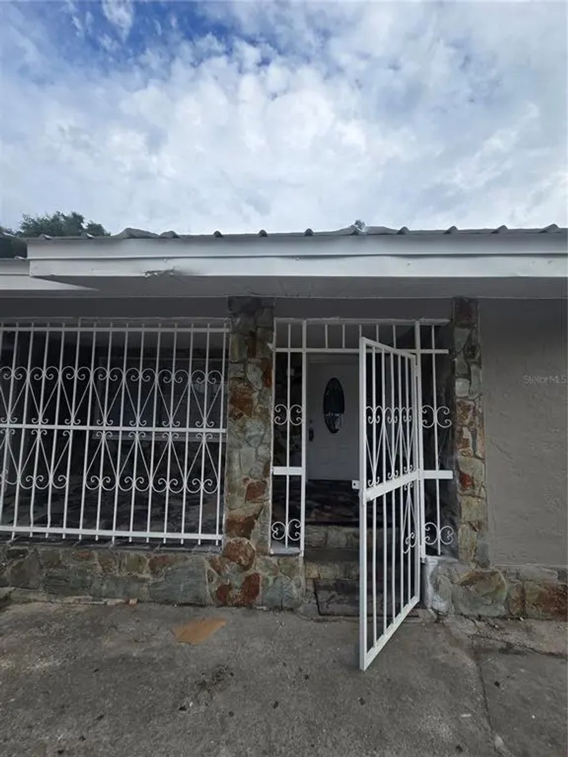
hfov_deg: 89.9
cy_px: 378
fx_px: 284
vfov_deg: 106.2
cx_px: 284
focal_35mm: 13
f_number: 2.2
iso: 50
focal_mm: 2.2
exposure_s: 1/1387
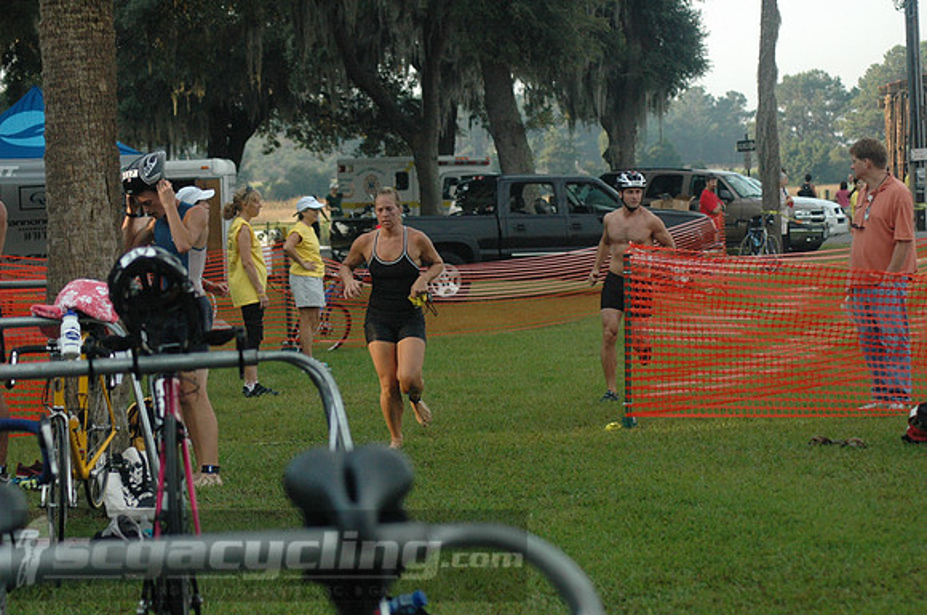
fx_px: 3279
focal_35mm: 128
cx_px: 464
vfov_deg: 10.7
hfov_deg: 16.1
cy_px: 308
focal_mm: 85
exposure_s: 1/1000
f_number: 4.5
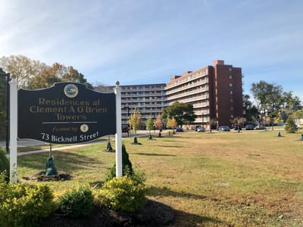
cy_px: 114
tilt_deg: +1.8
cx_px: 152
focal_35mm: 28
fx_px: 245
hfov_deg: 63.4
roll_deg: +0.7
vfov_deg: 49.7
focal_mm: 3.99
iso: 20
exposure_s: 1/2208
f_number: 1.8
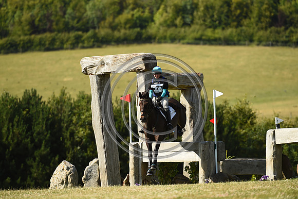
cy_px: 100
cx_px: 149
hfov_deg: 5.2
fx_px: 3309
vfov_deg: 3.4
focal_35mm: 400
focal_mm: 400
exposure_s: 1/1600
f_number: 5.6
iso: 400
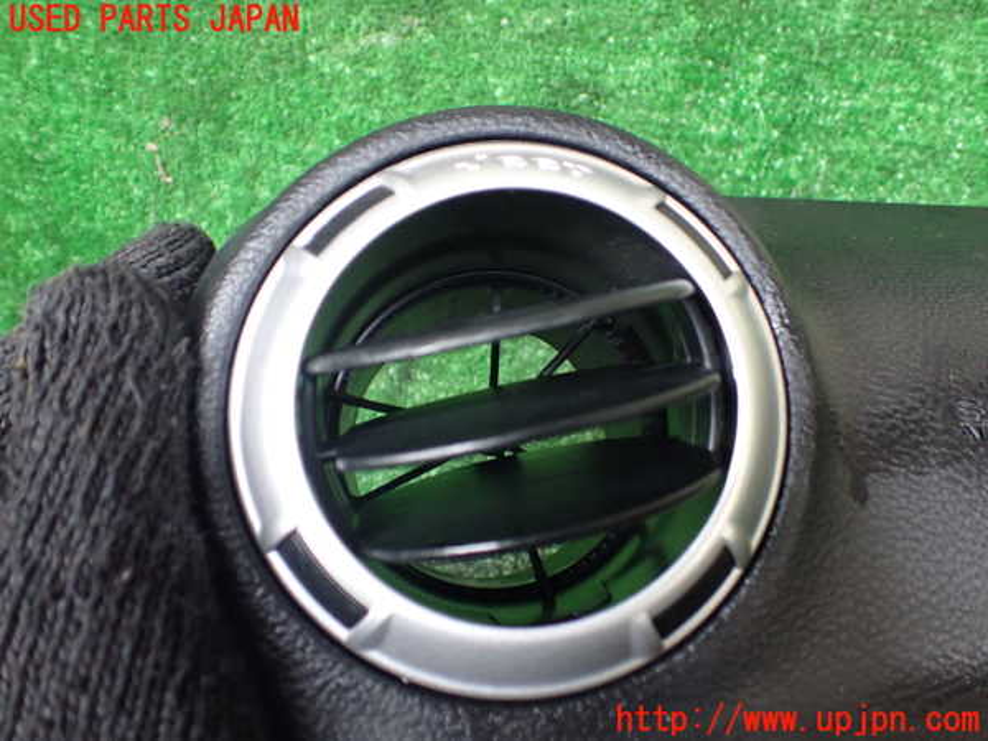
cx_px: 494
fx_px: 856
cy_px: 370
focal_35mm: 30
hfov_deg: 60.0
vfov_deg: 46.8
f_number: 2.3
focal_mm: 5.4
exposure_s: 1/30
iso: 800
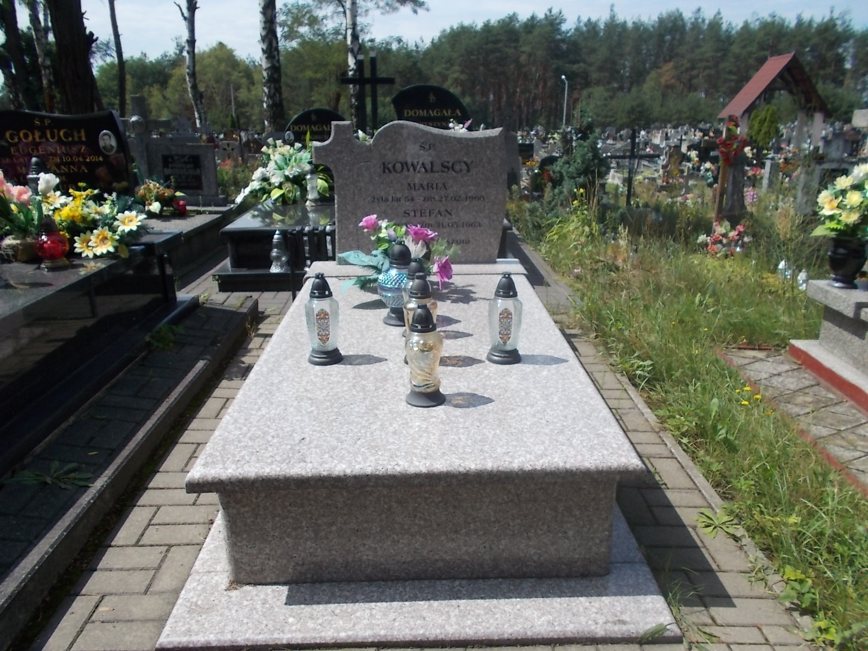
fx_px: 652
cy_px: 326
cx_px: 434
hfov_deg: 67.3
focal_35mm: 26
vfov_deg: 53.1
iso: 80
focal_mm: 4.6
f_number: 8
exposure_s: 1/200
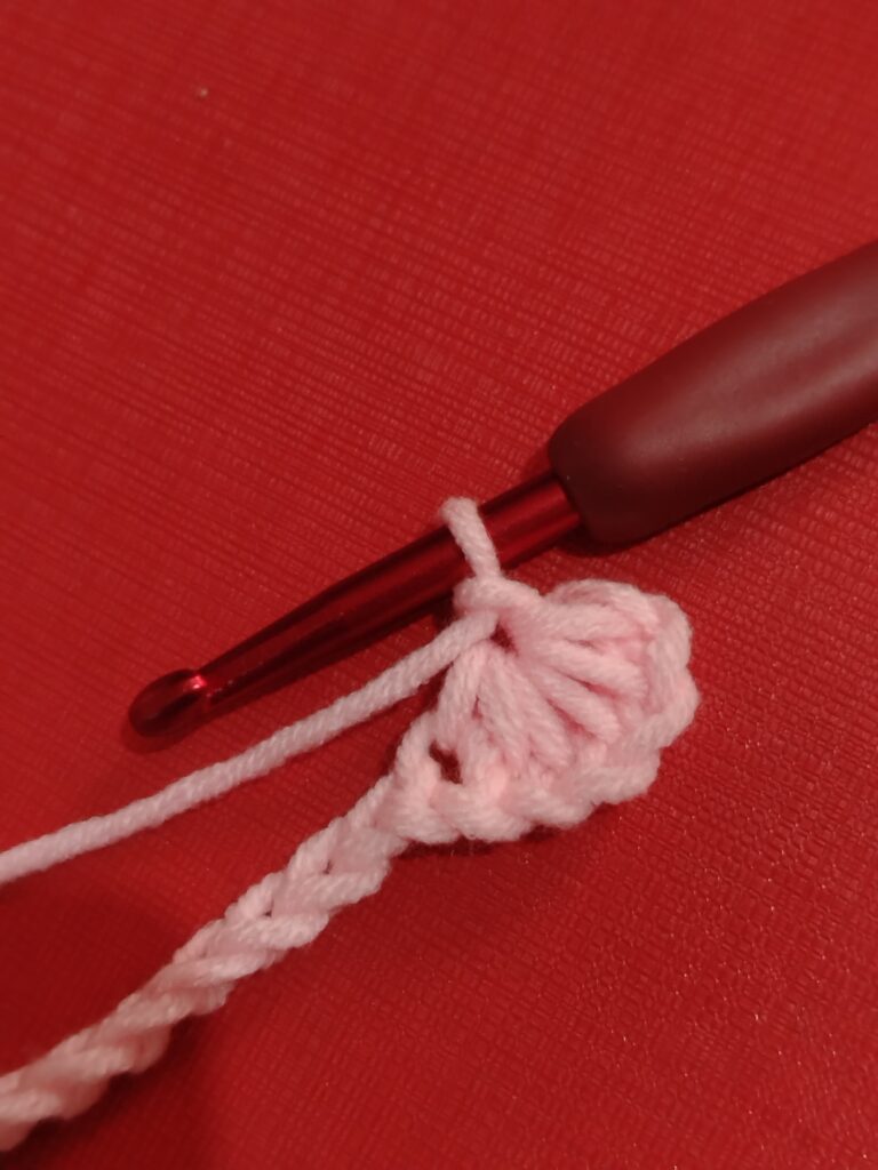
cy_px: 585
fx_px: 1623
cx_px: 439
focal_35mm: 48
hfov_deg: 30.3
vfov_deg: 39.7
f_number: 1.75
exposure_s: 1/25
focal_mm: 5.25
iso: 2384
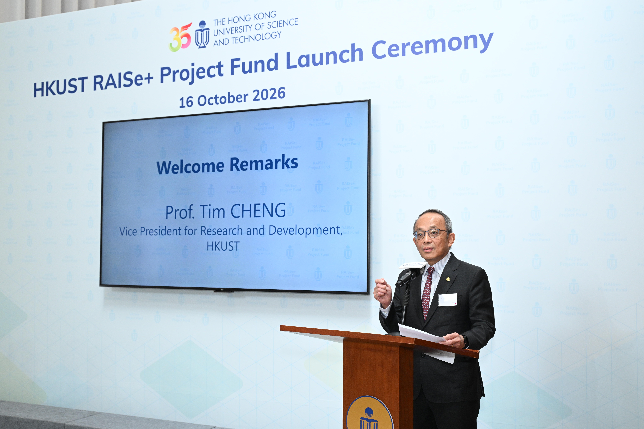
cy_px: 214
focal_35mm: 44
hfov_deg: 44.5
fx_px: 787
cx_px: 322
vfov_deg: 30.5
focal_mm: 44
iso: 2000
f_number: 6.3
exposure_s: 1/200
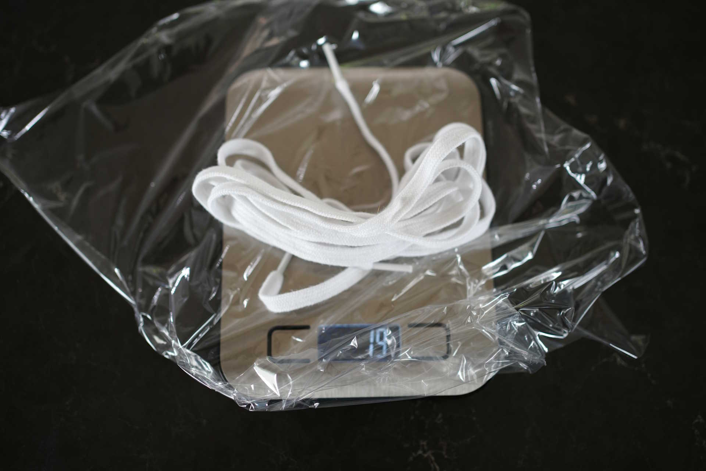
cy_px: 236
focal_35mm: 35
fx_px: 686
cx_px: 353
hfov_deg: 54.4
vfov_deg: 37.9
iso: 320
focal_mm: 35
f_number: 2.2
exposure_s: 1/160
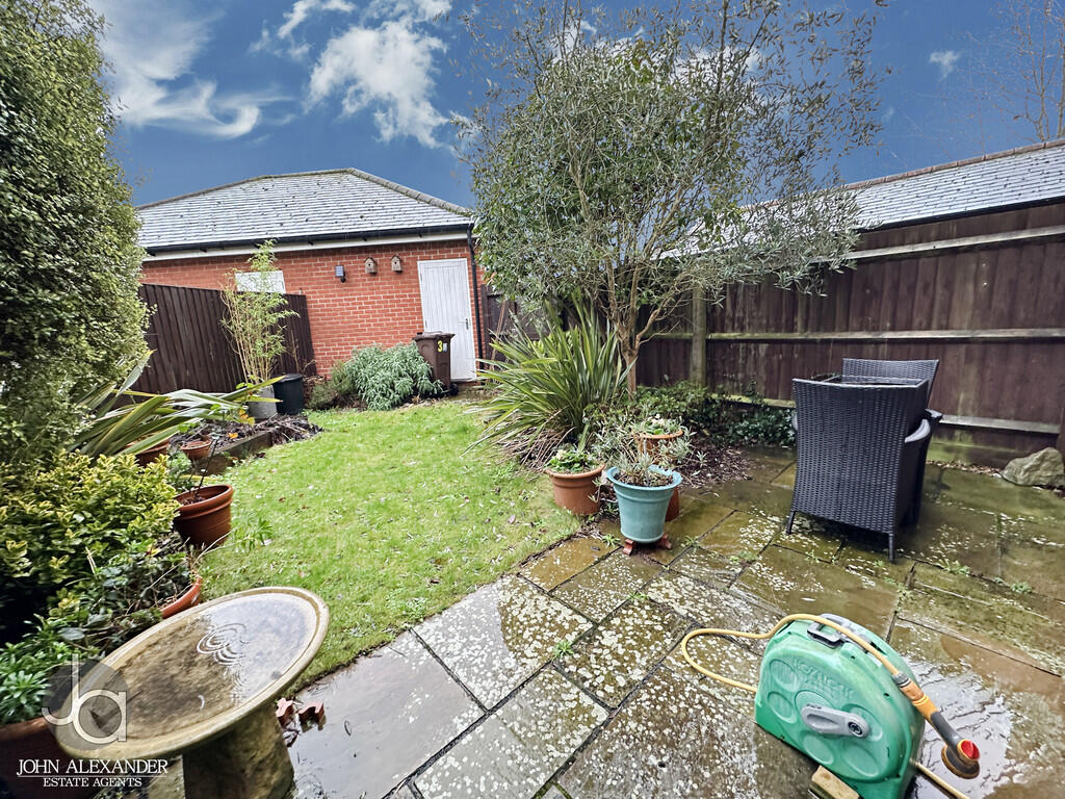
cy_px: 400
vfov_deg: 85.7
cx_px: 532
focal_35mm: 14
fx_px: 431
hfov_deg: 102.1
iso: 250
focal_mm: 2.22
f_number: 2.2
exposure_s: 1/99
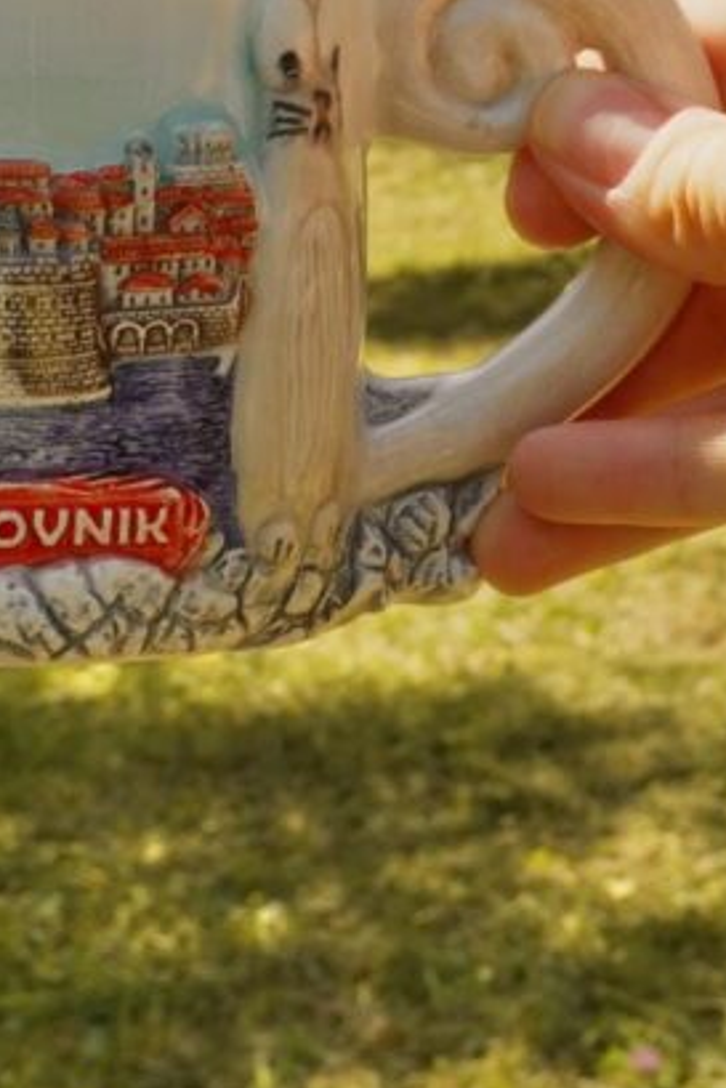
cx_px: 64
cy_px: 0
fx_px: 3690
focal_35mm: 122
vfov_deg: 16.4
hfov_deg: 11.2
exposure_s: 1/100
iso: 640
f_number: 18
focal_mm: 37
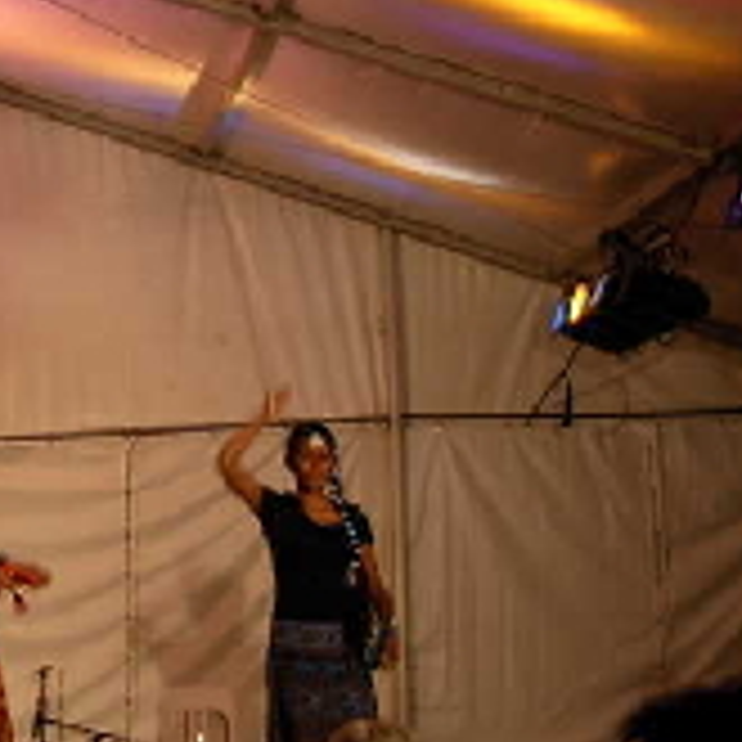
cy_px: 409
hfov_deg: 16.4
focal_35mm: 98
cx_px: -324
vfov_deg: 17.7
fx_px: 2377
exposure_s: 1/24.6
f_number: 2.9
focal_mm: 6.3
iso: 79
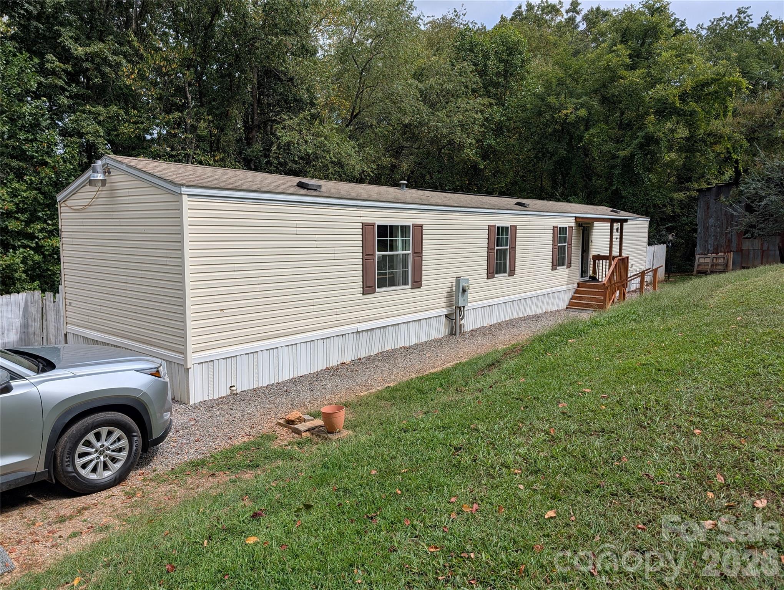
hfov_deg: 71.5
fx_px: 544
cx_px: 392
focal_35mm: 24
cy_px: 295
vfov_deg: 56.9
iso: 19
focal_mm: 6.9
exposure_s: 1/9901
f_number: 1.68
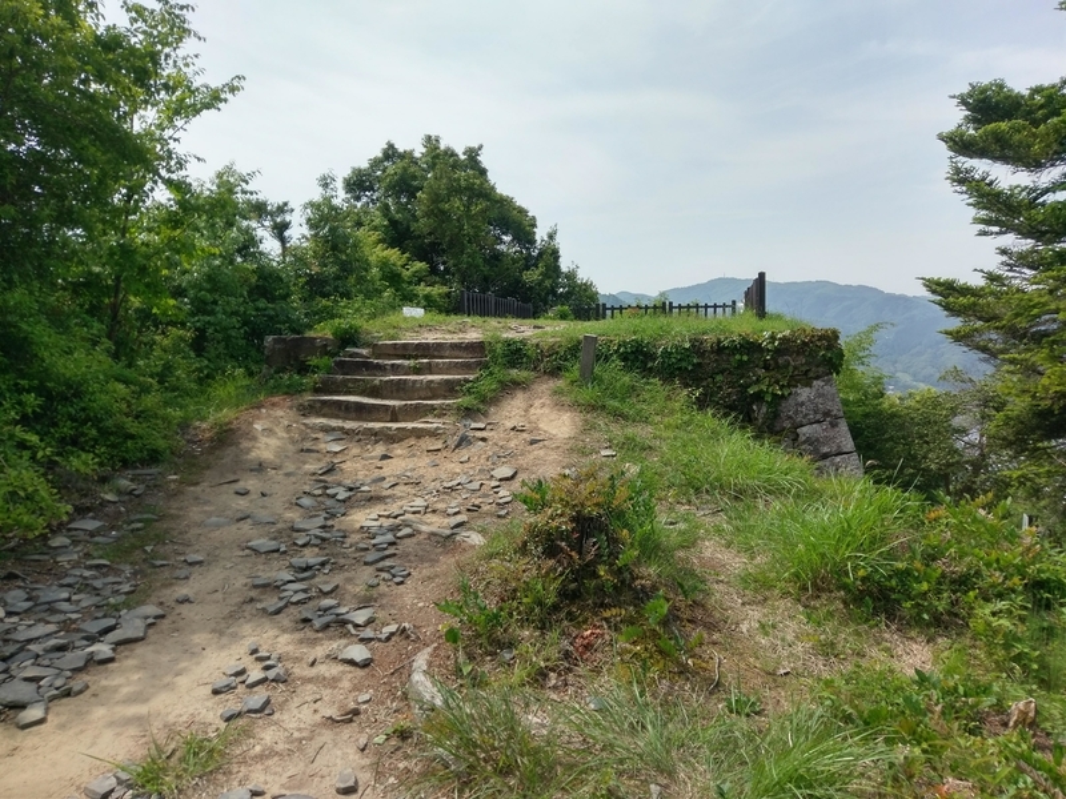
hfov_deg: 67.3
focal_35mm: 26
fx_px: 801
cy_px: 400
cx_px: 533
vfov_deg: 53.1
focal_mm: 4.58
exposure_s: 1/1714
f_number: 1.8
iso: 100
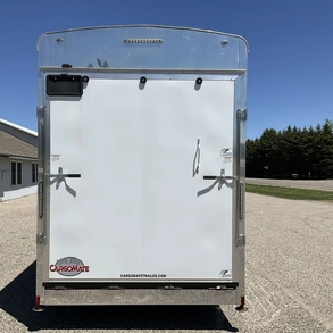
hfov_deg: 47.1
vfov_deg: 47.2
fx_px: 381
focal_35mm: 35
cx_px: 149
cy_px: 168
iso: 25
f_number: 1.8
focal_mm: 3
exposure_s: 1/4065
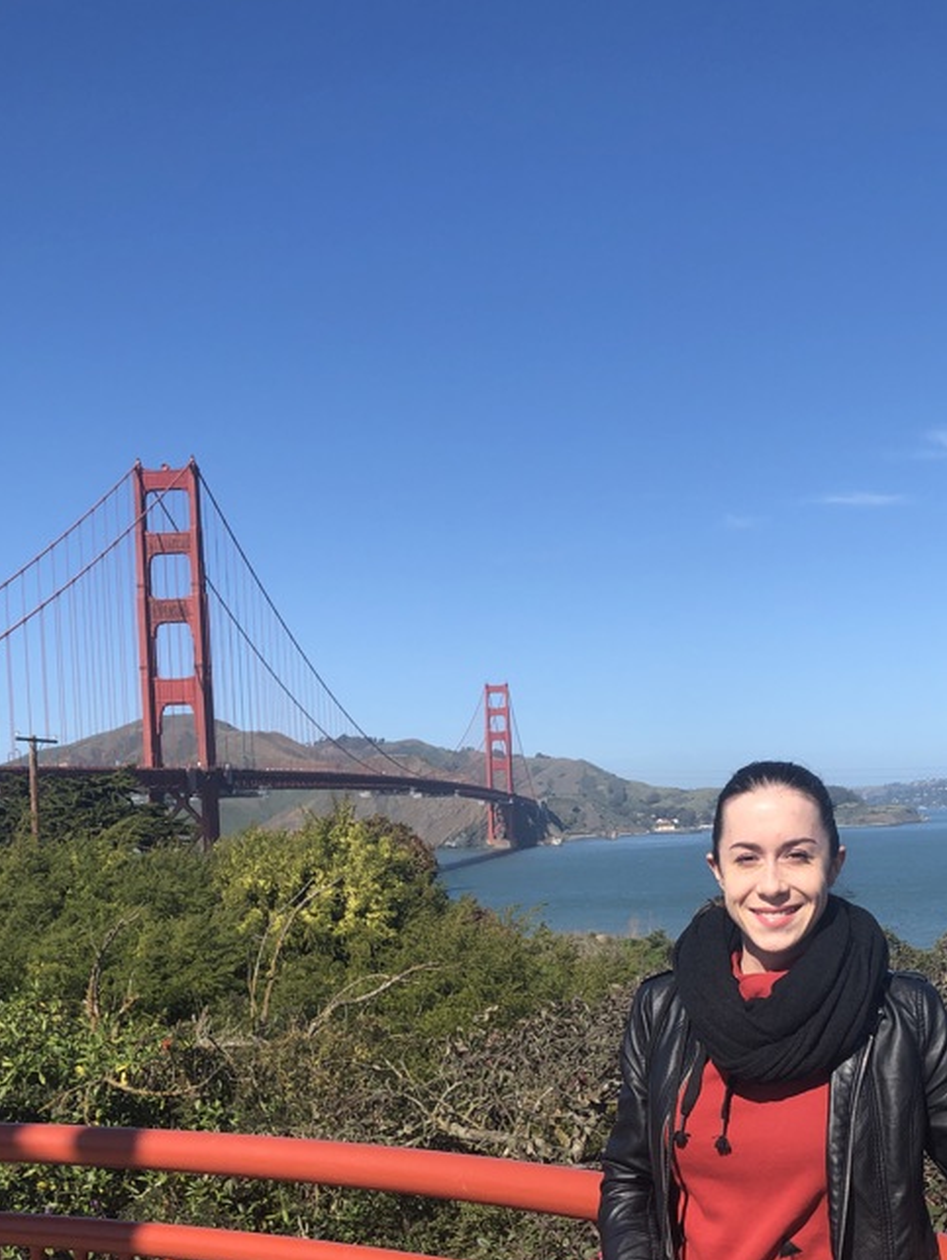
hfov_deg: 35.9
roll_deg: +2.1
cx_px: 573
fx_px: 1458
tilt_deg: -4.0
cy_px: 898
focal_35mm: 40
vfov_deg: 45.6
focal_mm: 3.99
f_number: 1.8
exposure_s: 1/2208
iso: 20
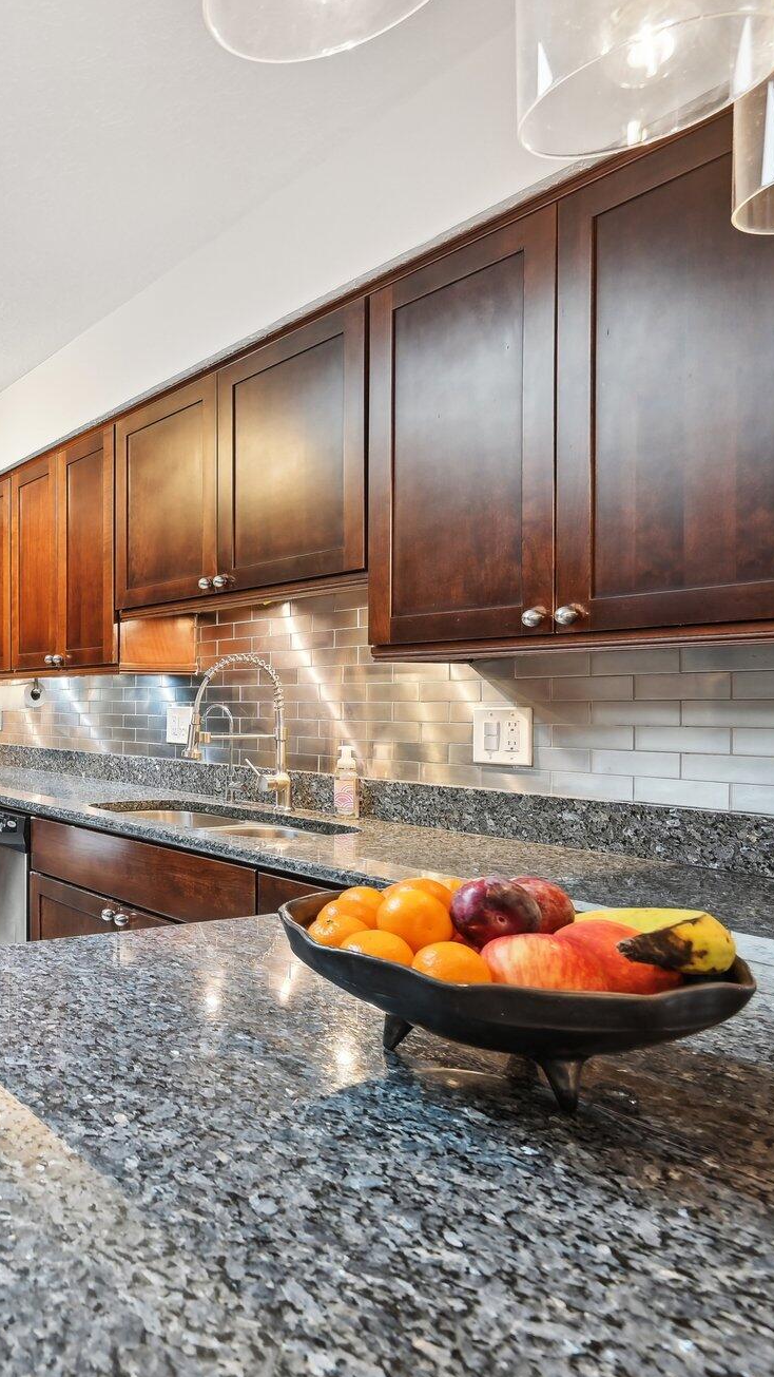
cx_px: -107
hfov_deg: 39.1
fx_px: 839
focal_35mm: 23
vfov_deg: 78.7
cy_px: 714
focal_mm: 14
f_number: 8
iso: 400
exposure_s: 1/1.43
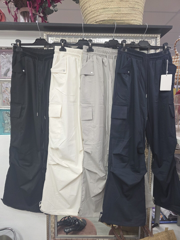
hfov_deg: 58.9
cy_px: 120
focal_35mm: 23
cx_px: 90
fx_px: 159
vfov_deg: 73.9
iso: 125
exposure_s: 1/100
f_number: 1.7
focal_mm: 6.3
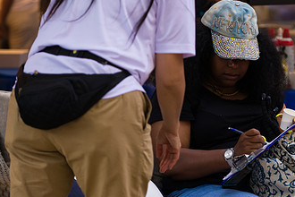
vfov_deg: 6.5
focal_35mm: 211
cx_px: 227
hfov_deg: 9.7
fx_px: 1729
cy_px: 73
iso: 800
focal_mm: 120
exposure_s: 1/500
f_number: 3.2
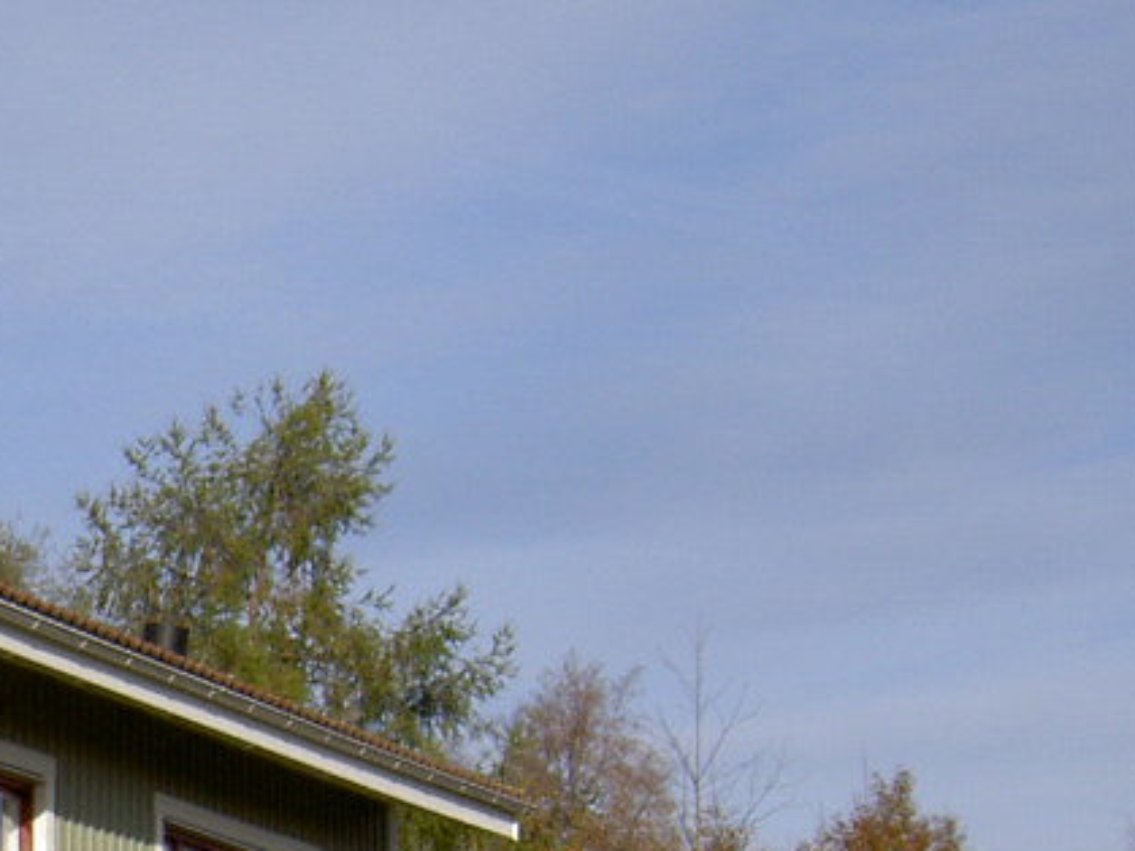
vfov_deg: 9.8
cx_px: -496
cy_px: 1084
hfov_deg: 12.7
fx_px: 4884
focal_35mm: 149
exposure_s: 1/500
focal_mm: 8
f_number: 4.7
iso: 50
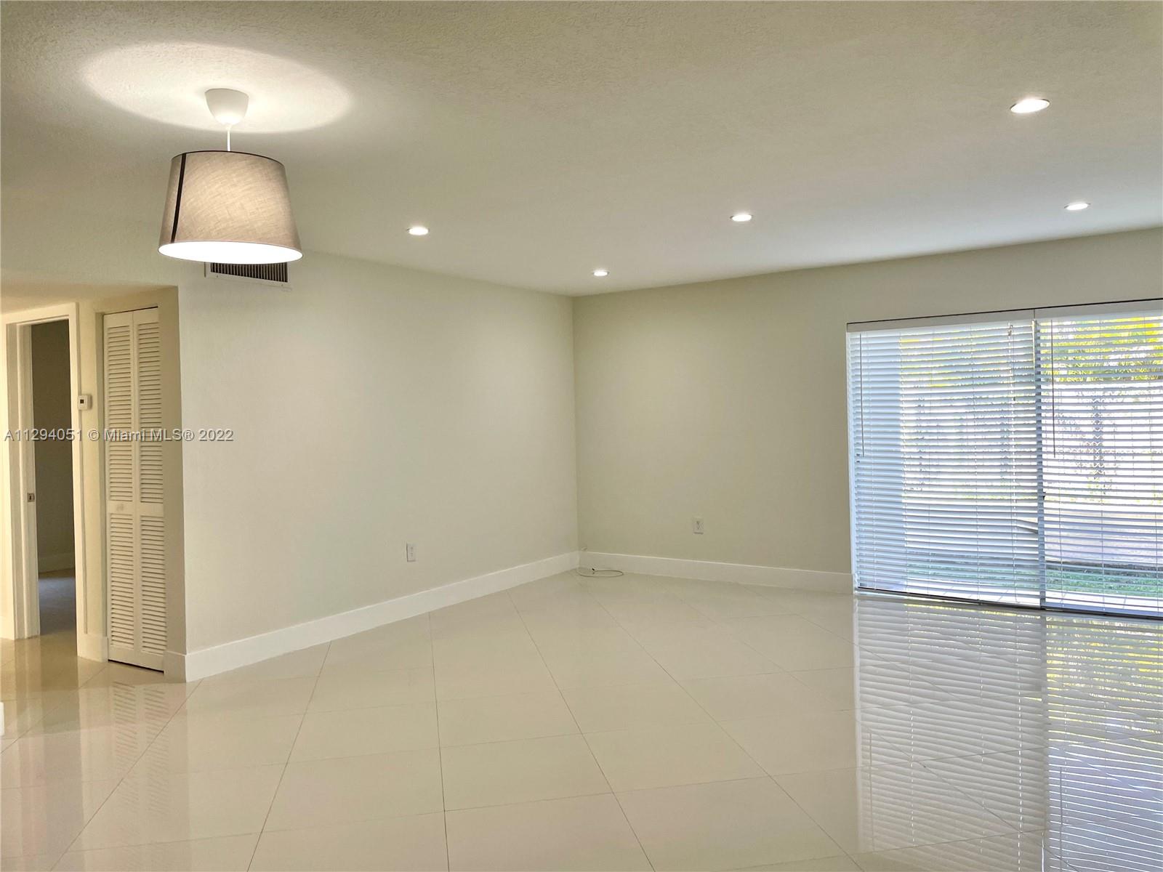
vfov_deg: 53.1
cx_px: 582
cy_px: 436
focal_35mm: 26
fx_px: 874
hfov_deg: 67.3
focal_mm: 4.2
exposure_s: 1/120
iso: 80
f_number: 1.6
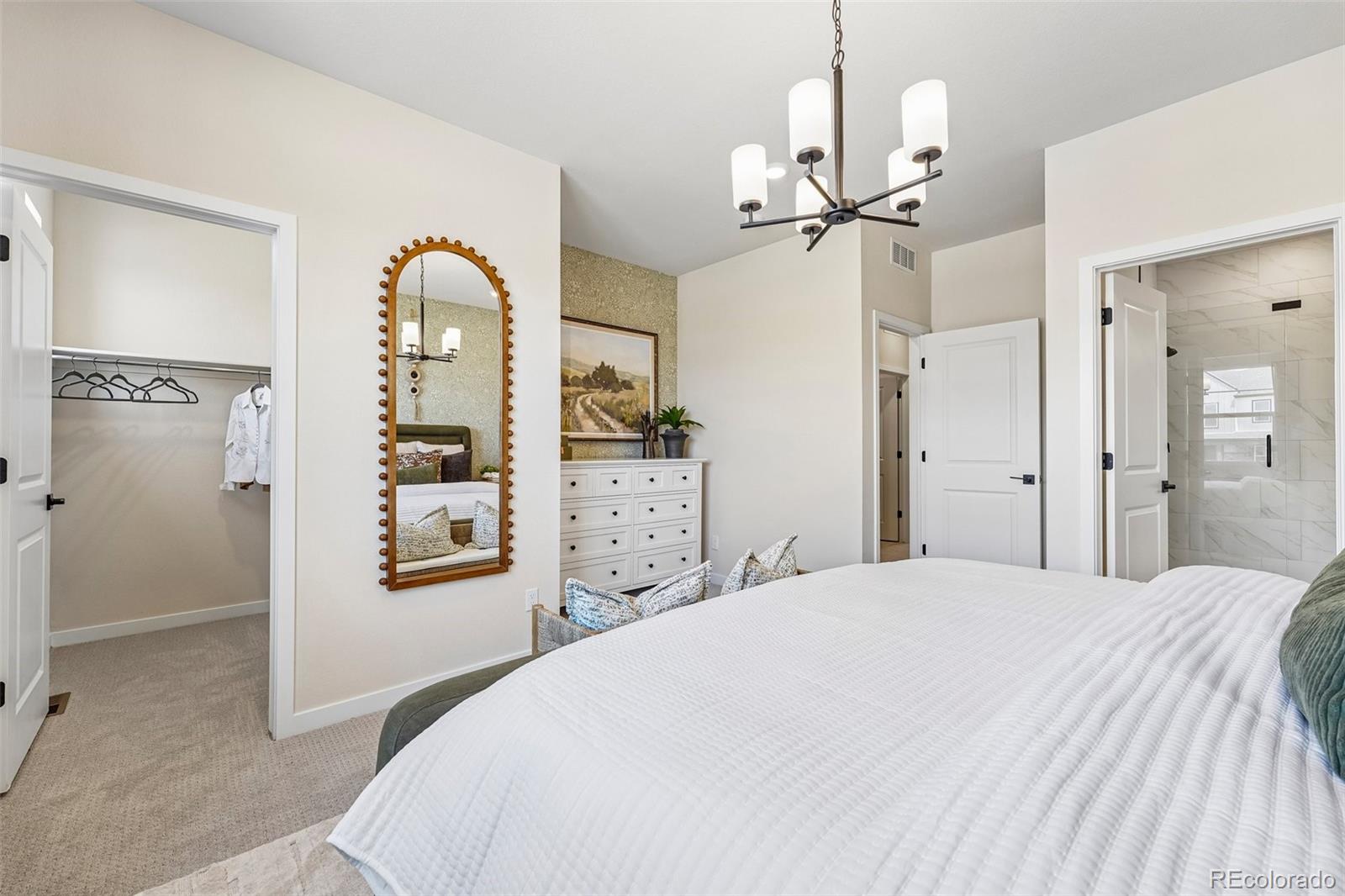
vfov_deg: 81.2
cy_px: 448
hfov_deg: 104.3
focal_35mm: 14
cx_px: 672
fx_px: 523
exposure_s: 1/30
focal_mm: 14
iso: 250
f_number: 8
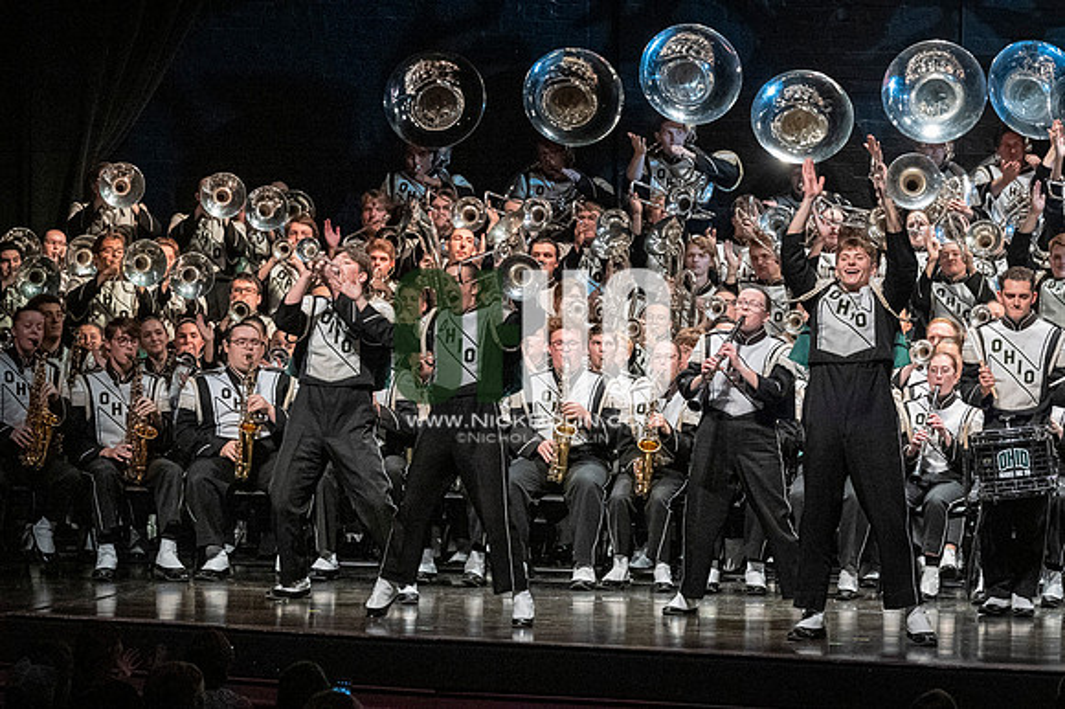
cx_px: 532
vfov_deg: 7.3
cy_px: 354
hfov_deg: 11.0
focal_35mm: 187
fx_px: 5529
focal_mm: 125
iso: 4000
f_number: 4
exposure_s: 1/500
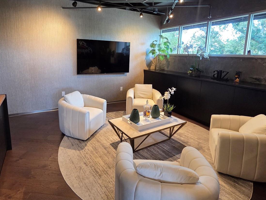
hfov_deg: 84.3
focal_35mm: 19
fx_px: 146
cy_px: 80
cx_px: 116
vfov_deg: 68.0
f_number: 2.2
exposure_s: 1/60
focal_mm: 2.2
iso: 400
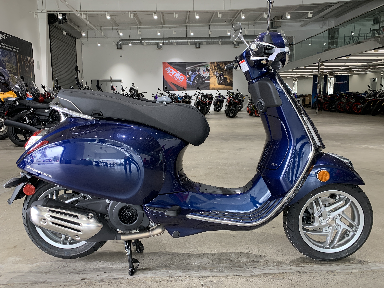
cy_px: 140
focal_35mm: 27
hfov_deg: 65.3
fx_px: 300
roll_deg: -1.2
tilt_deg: -7.1
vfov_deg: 51.3
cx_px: 192
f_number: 1.8
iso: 64
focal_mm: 4.25
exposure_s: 1/60
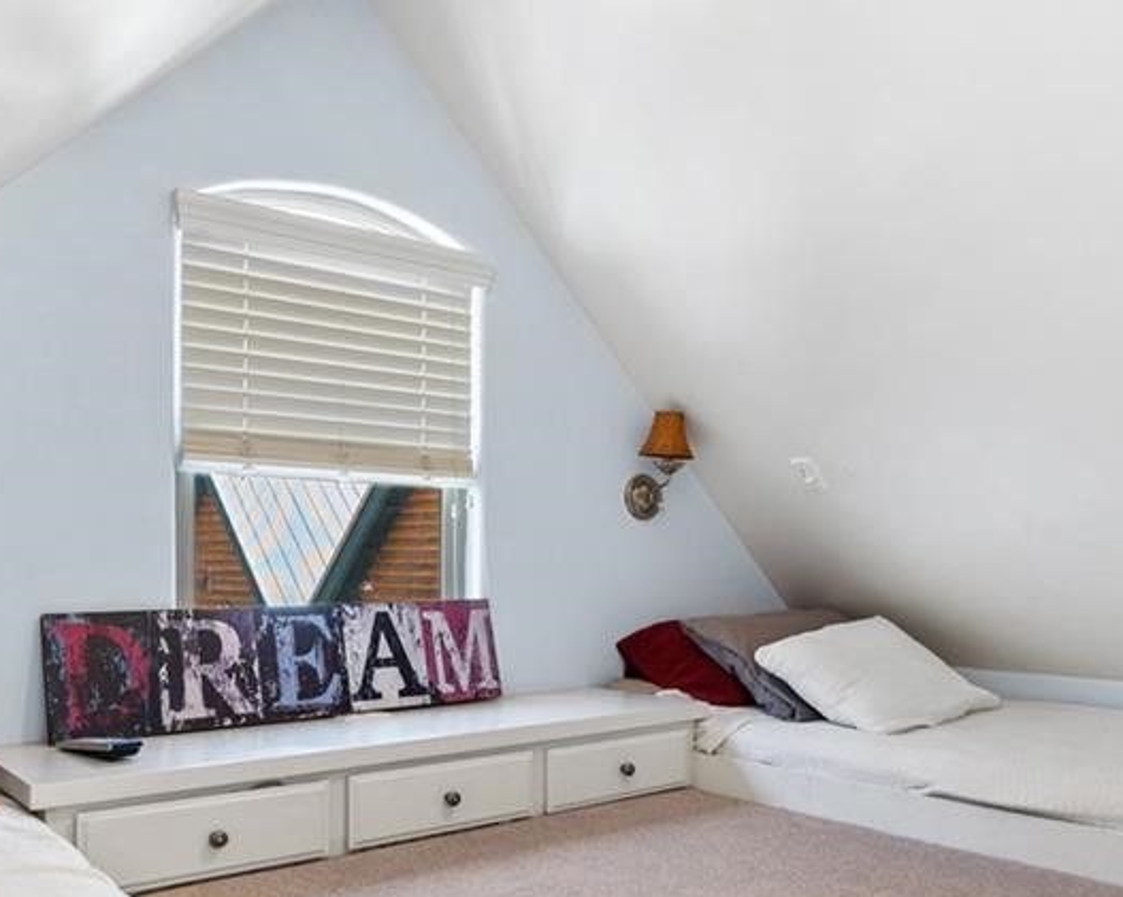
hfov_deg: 56.7
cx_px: 686
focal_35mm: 31
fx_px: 1030
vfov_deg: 46.7
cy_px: 556
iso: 400
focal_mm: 17
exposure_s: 1/2.5
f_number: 4.5
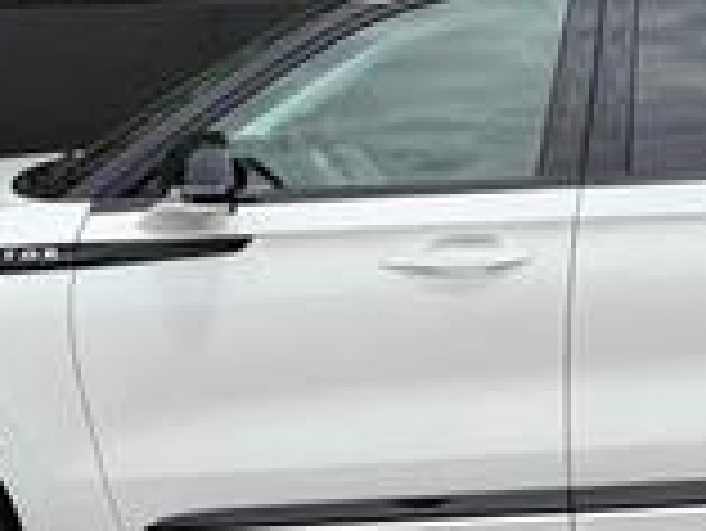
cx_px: 576
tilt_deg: -12.1
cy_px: 342
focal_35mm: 77
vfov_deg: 19.1
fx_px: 1572
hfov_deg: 24.9
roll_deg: +1.5
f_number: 1.78
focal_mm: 6.76
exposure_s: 1/5714
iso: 80
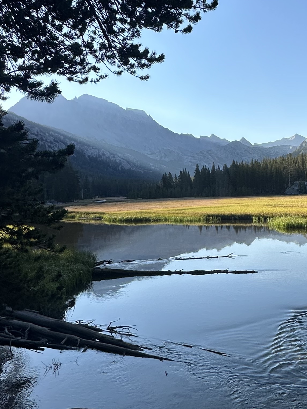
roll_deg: +0.7
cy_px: 218
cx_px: 311
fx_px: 438
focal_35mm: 37
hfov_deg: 34.9
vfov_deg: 50.1
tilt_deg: -3.8
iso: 40
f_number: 2.2
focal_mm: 2.22
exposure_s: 1/1171
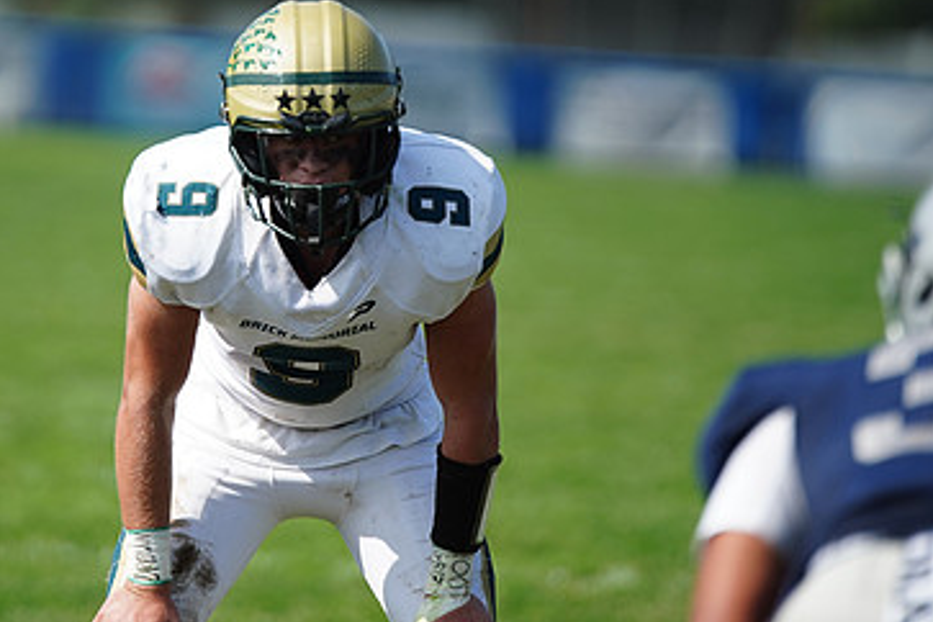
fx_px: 12439
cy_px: 173
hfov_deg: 4.3
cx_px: 283
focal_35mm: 480
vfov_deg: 2.9
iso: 400
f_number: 2.8
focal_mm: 300
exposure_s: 1/5000
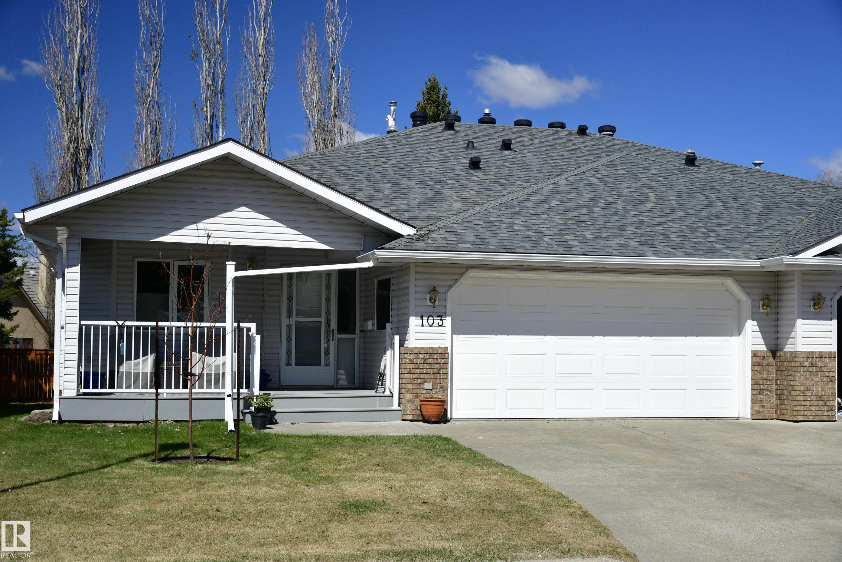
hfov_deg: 41.1
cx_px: 421
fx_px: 1123
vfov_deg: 28.1
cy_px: 281
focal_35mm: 48
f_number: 4.5
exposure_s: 1/1600
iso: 400
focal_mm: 32
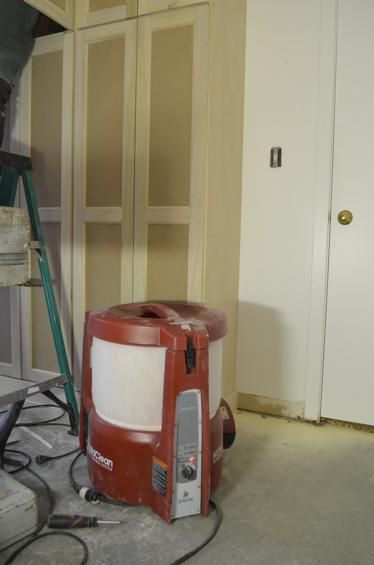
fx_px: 470
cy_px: 282
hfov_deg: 43.4
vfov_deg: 62.0
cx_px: 187
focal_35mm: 30
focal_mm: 20
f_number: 5.6
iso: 400
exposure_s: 1/125
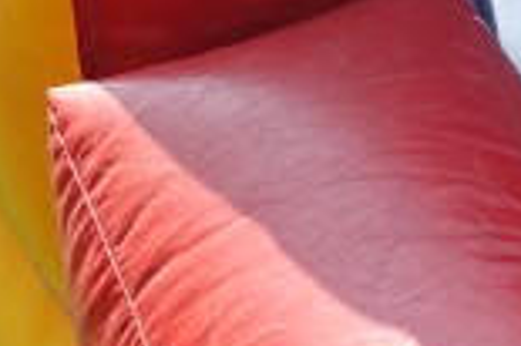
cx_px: 1153
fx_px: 2862
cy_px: 249
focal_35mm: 198
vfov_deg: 6.9
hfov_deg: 9.5
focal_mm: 12.63
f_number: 4
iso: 100
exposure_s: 1/250
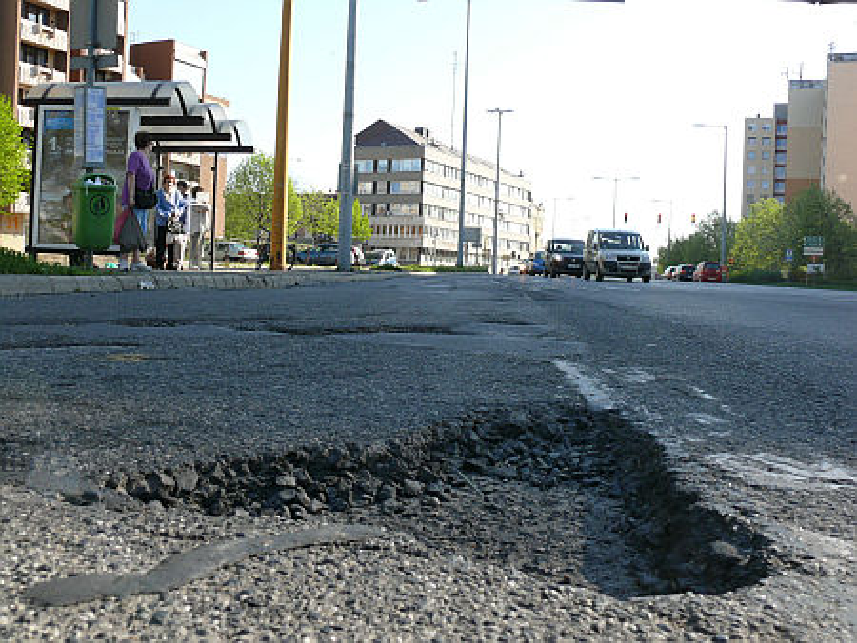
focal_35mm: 35
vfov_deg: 40.7
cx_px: 428
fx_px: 867
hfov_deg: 52.6
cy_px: 322
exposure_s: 1/250
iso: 100
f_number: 5
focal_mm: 7.4
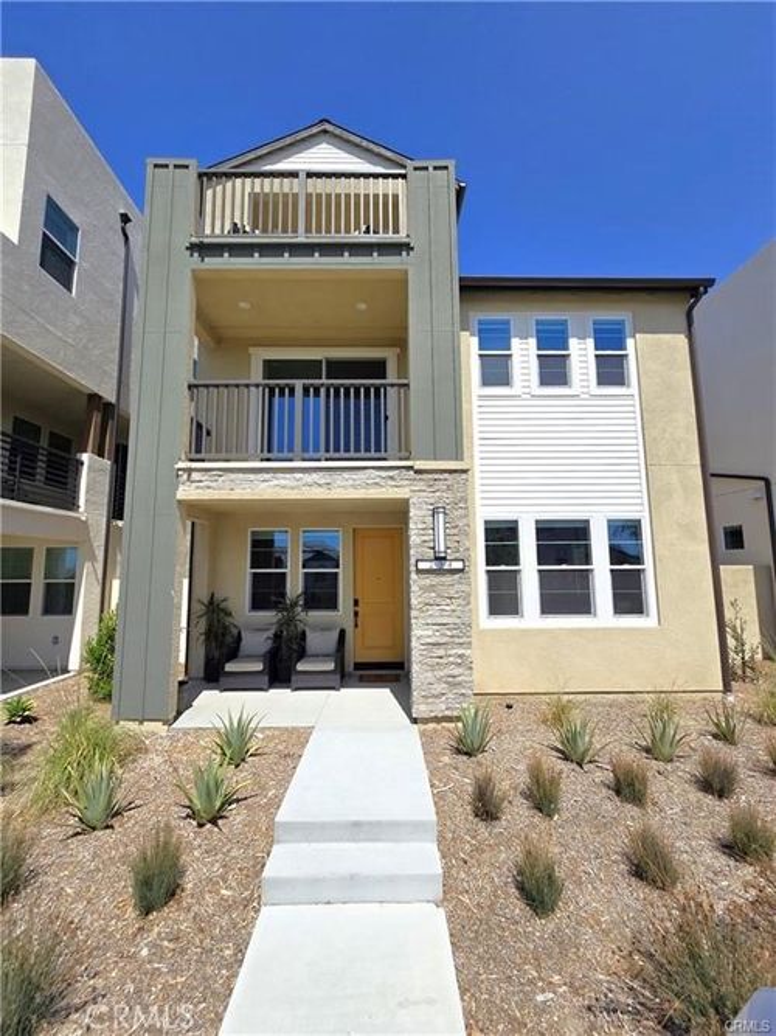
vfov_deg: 106.2
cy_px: 518
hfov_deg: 89.9
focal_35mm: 13
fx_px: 389
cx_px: 388
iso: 50
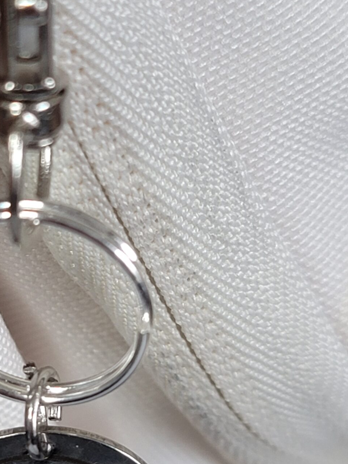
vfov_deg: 37.9
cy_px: 298
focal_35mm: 50
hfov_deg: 28.1
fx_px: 670
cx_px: 43
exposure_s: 1/120
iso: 125
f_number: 1.8
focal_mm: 7
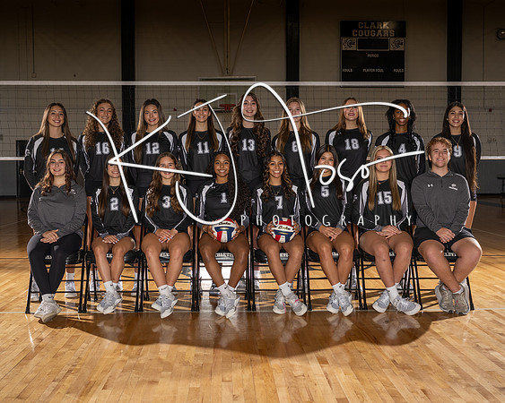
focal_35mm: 43
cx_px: 241
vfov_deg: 34.6
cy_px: 208
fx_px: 648
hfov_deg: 42.6
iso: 80
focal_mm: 35
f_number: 5.6
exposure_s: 1/250
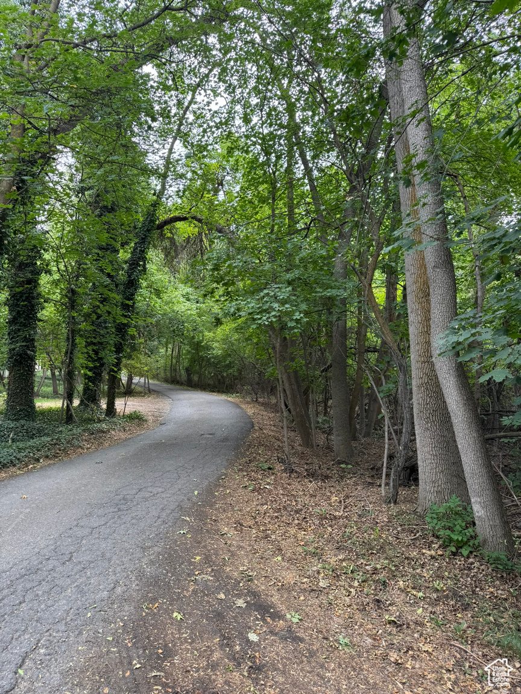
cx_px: 260
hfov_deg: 56.8
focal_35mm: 24
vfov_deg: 71.6
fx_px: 482
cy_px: 347
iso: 80
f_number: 1.78
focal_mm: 6.76
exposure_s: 1/167
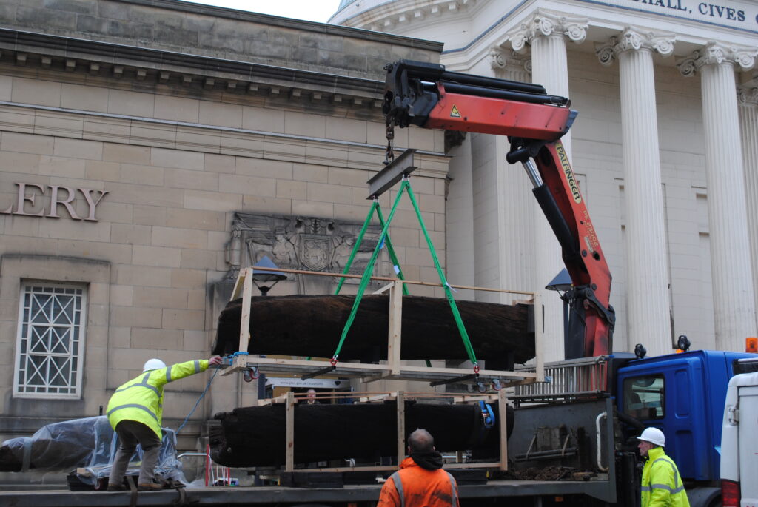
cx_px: 379
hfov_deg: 41.1
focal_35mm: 48
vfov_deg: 28.1
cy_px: 254
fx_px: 1012
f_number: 5.6
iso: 200
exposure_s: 1/125
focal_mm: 32
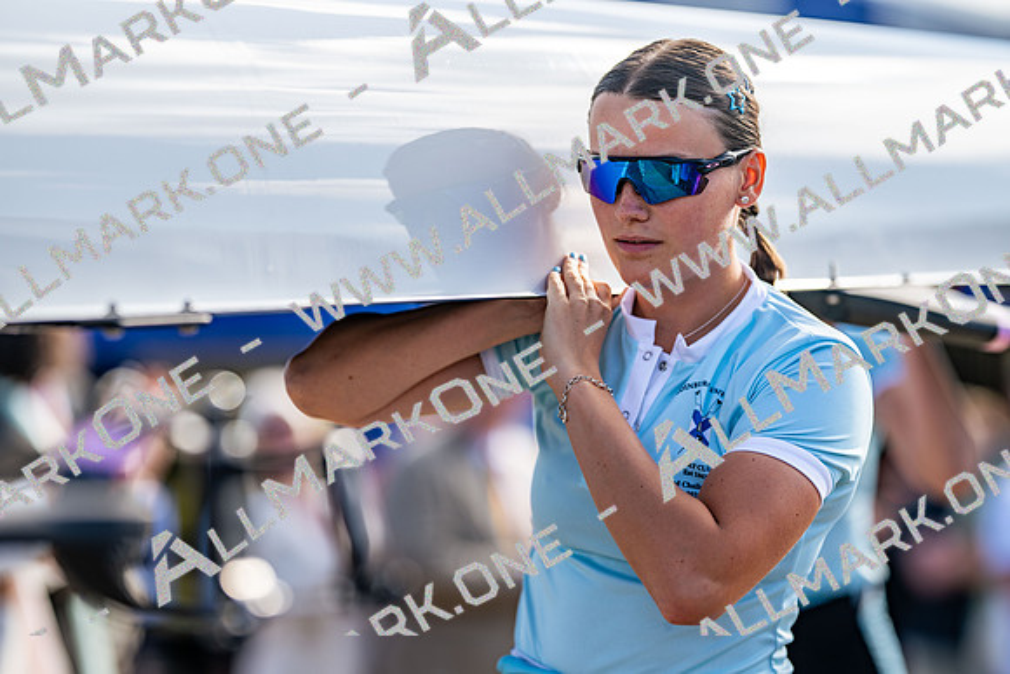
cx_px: 505
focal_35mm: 135
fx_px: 3788
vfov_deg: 10.2
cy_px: 337
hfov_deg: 15.2
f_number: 1.8
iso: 64
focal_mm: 135
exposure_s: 1/2000
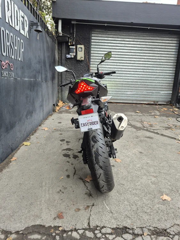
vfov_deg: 73.9
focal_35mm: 23
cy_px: 120
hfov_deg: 58.9
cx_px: 90
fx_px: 159
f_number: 1.8
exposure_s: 1/51
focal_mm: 5.4
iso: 32
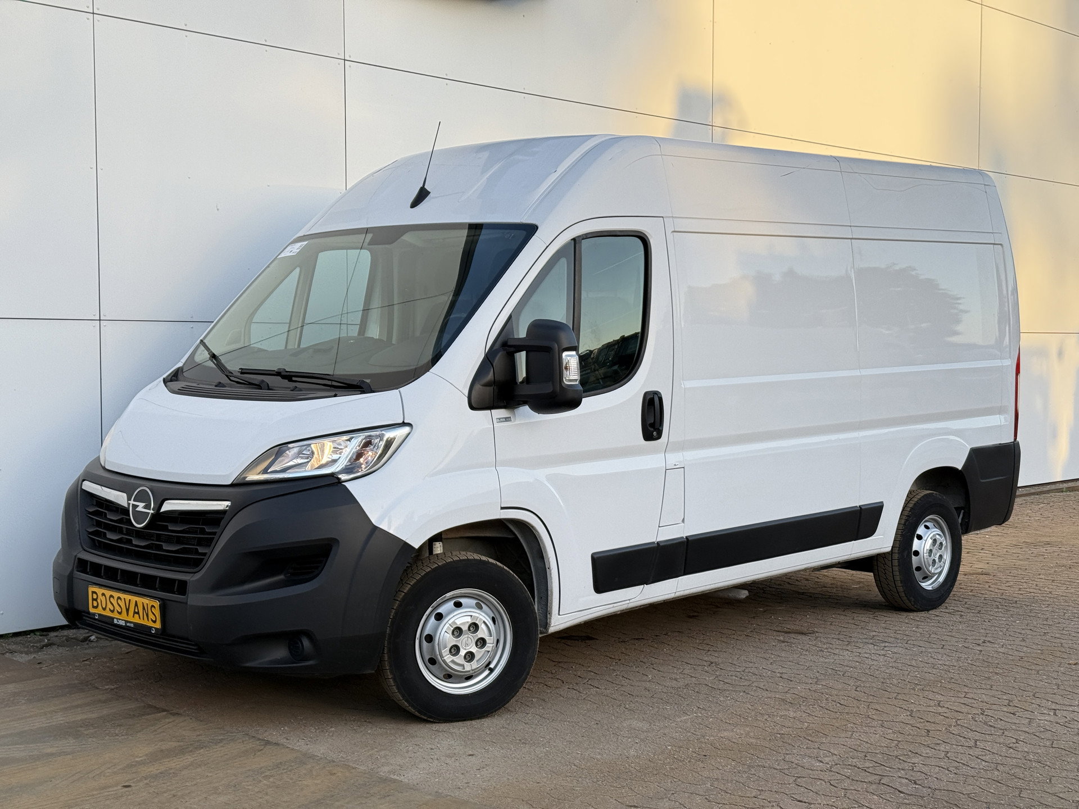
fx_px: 1496
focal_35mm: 48
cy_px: 404
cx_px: 540
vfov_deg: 30.3
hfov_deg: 39.7
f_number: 1.78
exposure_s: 1/557
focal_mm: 6.76
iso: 64
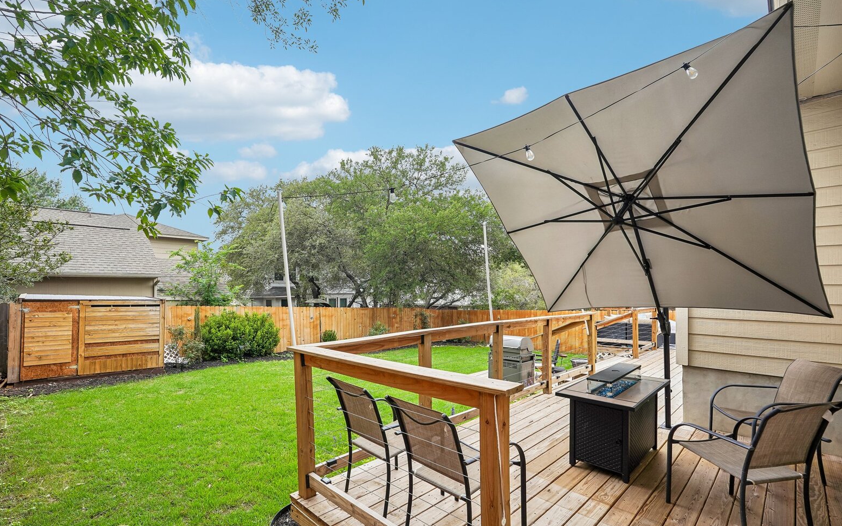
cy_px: 282
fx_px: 390
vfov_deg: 67.9
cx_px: 410
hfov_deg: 94.3
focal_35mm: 17
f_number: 8
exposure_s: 1/30
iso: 125
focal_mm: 16
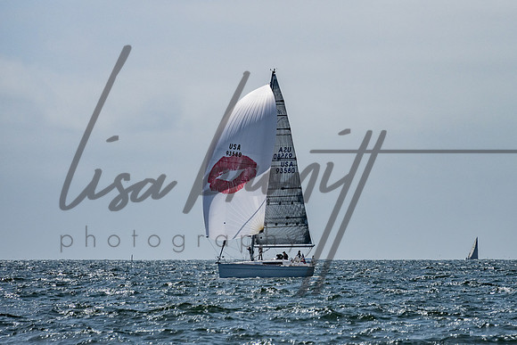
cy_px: 112
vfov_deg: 4.2
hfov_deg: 6.3
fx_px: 4670
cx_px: 277
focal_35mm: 325
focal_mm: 200
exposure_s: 1/5000
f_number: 6.3
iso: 200
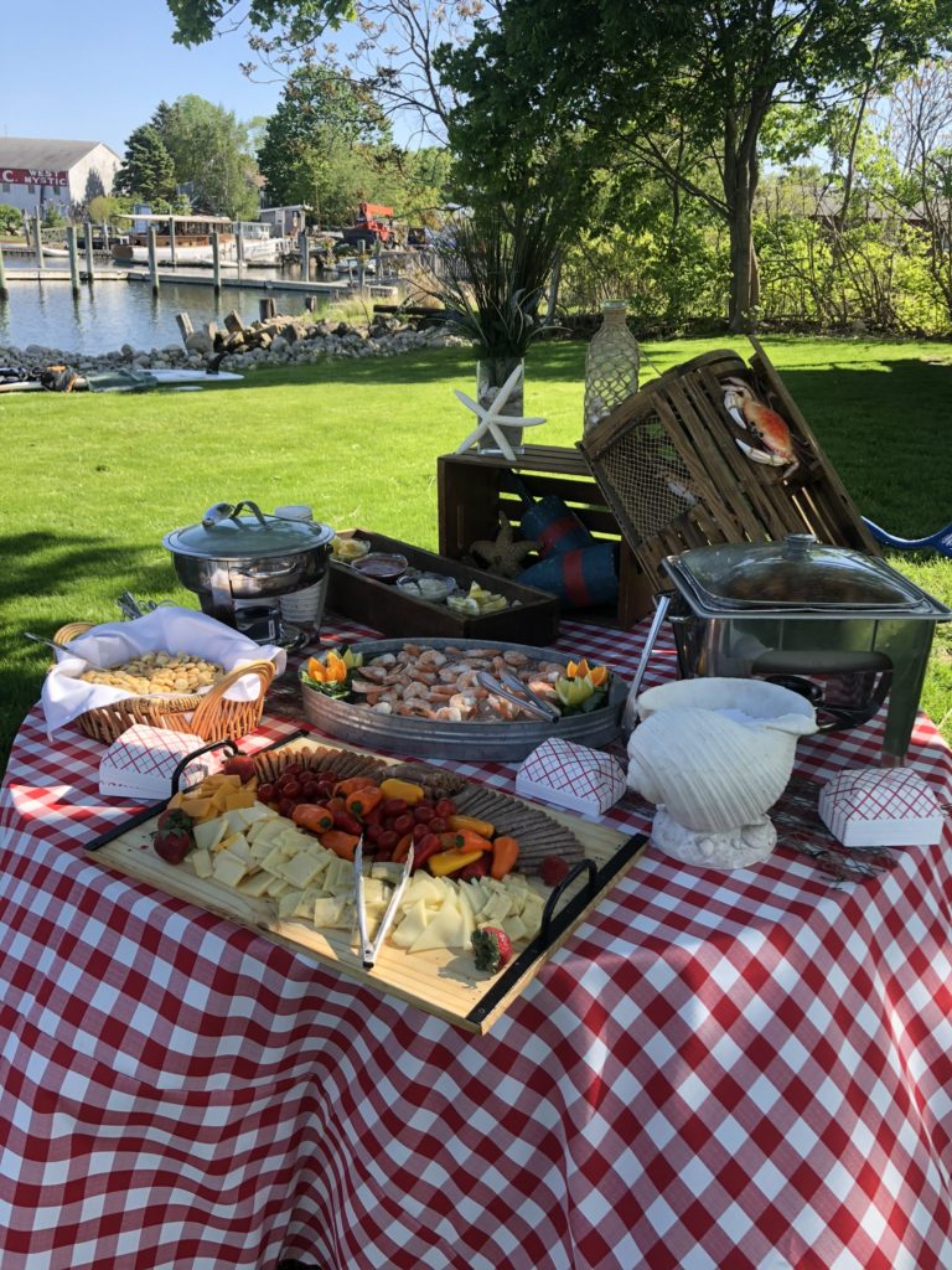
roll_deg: -2.8
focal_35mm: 28
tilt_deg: -20.6
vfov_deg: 63.4
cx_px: 476
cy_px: 635
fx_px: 1027
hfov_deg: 49.7
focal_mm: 3.99
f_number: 1.8
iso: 20
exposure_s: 1/476
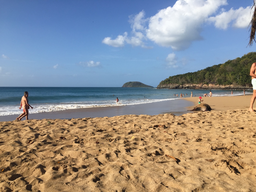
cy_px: 96
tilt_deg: -3.3
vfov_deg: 48.2
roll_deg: -1.3
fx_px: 214
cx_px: 128
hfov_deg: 61.7
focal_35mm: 29
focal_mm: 4.15
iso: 32
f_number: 2.2
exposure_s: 1/2198
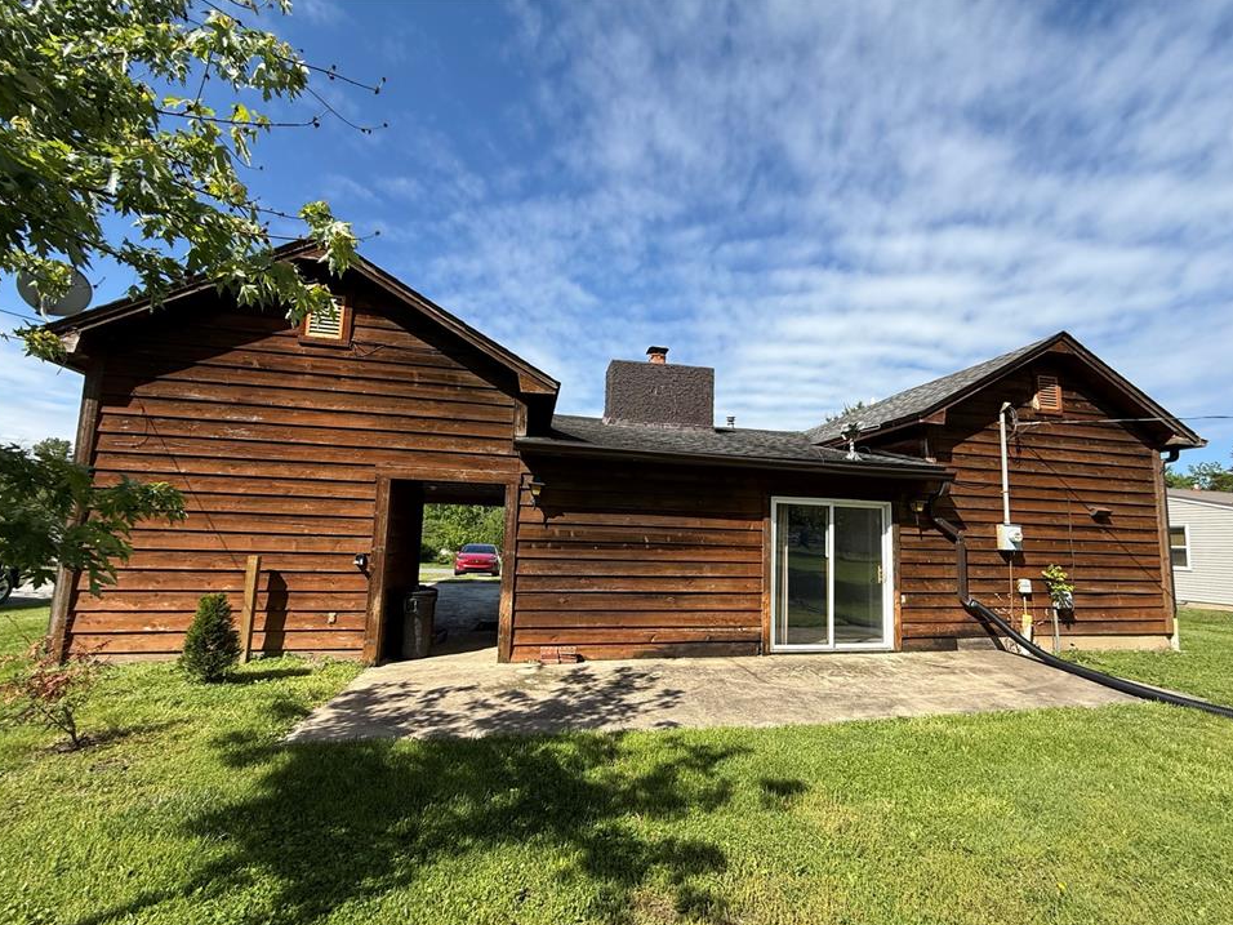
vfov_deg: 81.7
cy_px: 490
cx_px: 644
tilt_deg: +7.4
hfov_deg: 98.1
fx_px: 534
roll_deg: -0.3
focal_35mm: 15
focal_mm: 2.22
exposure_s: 1/1235
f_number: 2.2
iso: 50
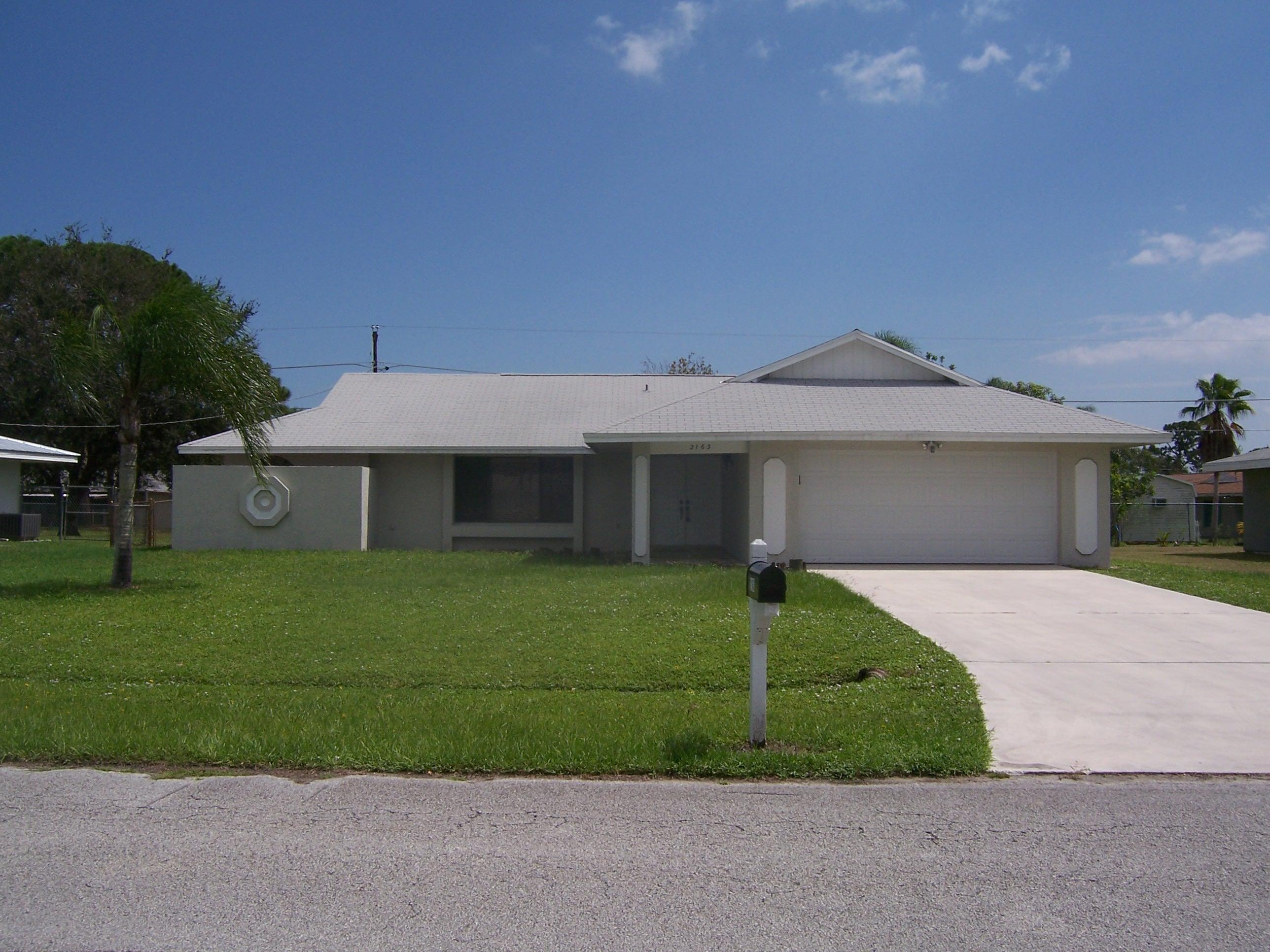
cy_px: 476
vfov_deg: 42.9
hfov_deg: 55.4
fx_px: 1211
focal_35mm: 33
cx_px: 635
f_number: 5.6
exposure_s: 1/1000
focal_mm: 5.5
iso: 80
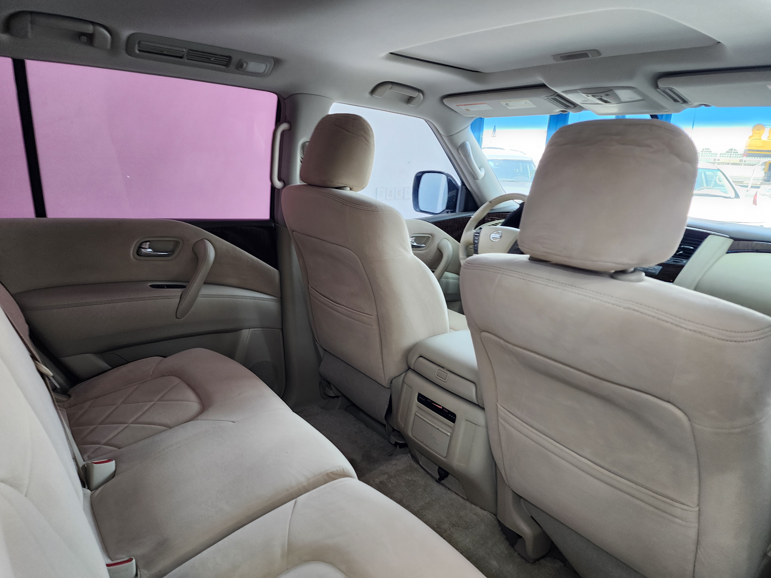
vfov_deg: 58.9
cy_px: 289
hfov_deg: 73.9
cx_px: 386
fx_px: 512
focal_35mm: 23
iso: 160
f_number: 1.8
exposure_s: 1/100
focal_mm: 6.4
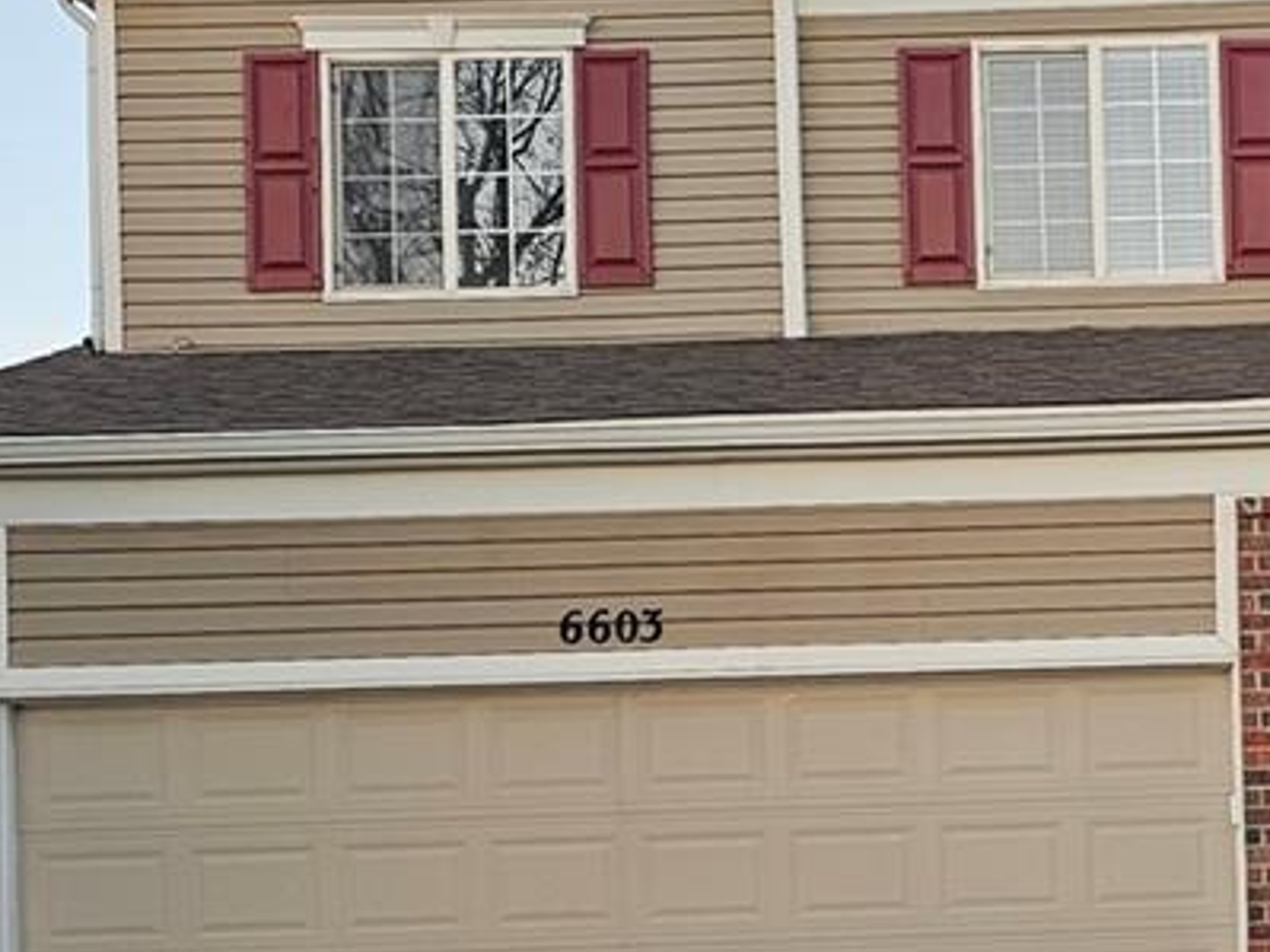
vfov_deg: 17.5
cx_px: 1375
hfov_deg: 22.3
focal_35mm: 83
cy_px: 863
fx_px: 3044
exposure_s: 1/180
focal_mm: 6.3
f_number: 1.7
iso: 40
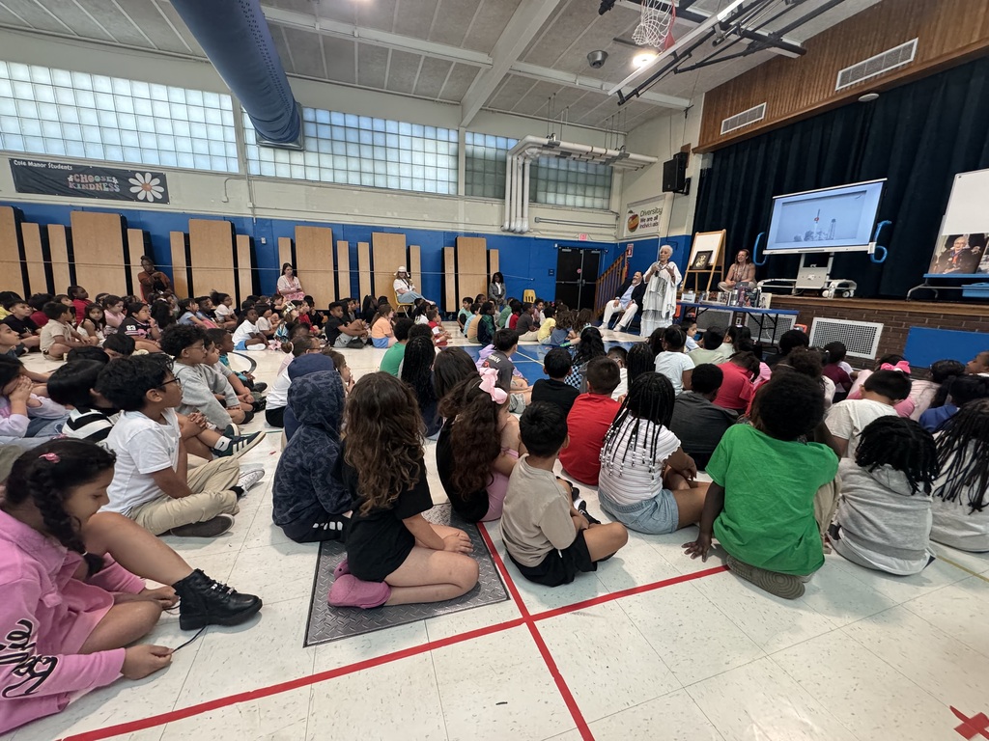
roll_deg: -2.3
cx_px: 494
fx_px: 400
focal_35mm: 14
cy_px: 370
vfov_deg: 85.7
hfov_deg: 102.1
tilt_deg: -13.9
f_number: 2.2
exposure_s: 1/168
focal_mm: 2.22
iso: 250
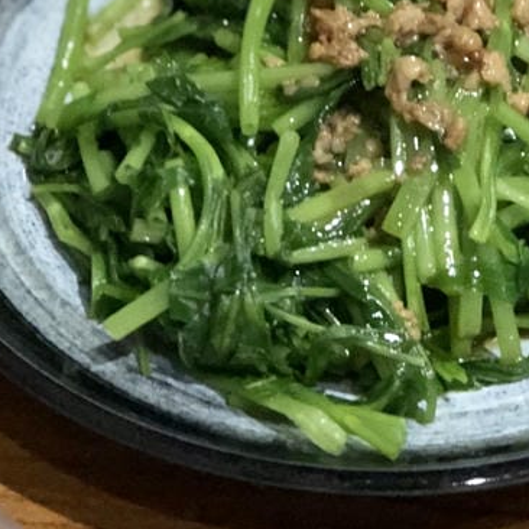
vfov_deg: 10.5
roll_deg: -2.3
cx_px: 382
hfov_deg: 10.6
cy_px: 72
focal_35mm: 165
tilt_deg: -44.5
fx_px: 2853
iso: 1000
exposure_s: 1/30
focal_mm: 6.6
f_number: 2.8
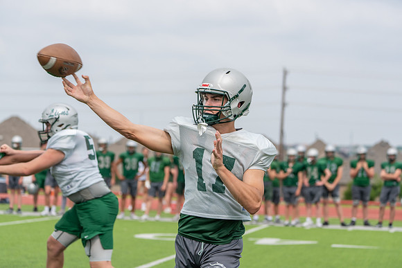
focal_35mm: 132
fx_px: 1474
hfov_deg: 15.5
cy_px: 134
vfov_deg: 10.4
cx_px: 201
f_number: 5.6
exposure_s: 1/1250
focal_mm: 132
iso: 400
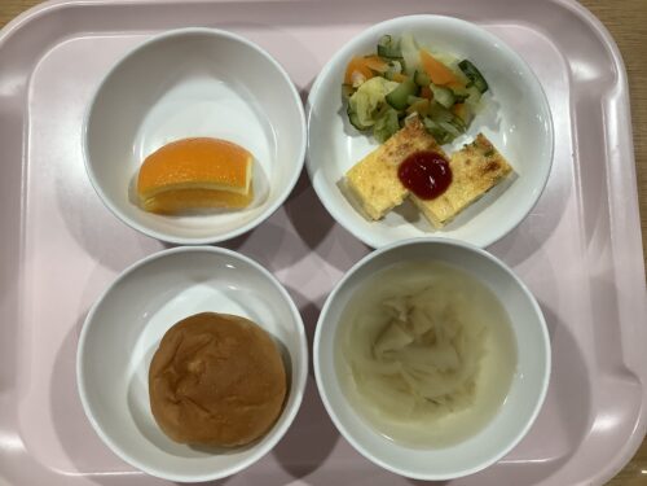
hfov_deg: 58.4
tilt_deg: -83.4
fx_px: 579
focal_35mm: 31
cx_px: 324
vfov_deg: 45.4
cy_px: 243
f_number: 2.4
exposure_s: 1/60
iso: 80
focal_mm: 3.3
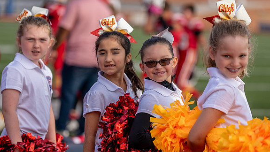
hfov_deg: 11.8
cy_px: 86
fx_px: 1311
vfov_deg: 6.6
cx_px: 139
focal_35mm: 183
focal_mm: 150
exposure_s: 1/3200
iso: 200
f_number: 2.8
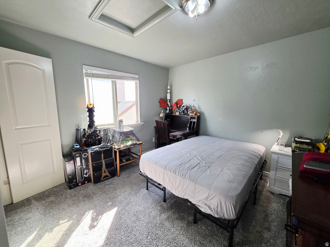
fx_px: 124
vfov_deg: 89.9
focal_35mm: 13
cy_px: 124
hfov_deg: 106.2
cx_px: 165
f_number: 1.9
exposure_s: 1/120
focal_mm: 2.2
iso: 100
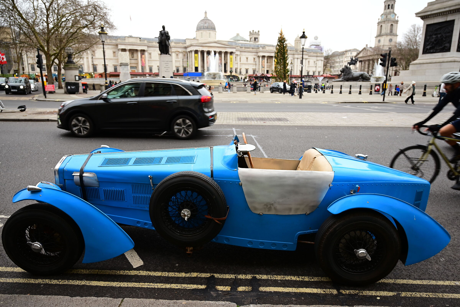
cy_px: 154
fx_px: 307
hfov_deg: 73.7
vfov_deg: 53.2
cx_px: 230
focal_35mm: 24
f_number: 4
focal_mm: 24
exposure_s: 1/125
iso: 250
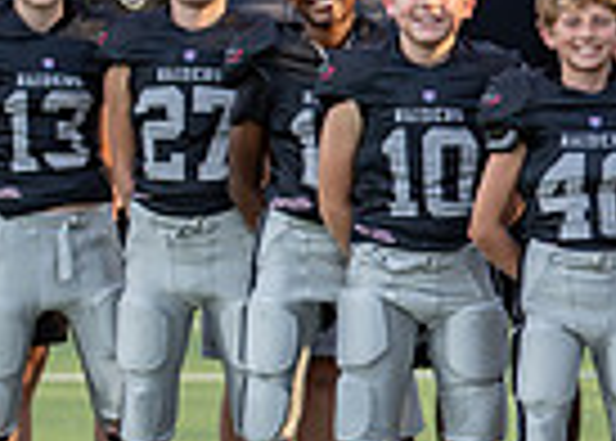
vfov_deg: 4.9
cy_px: 252
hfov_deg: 6.7
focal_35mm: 297
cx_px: 779
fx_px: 5199
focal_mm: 50
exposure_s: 1/2000
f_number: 1.2
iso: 100
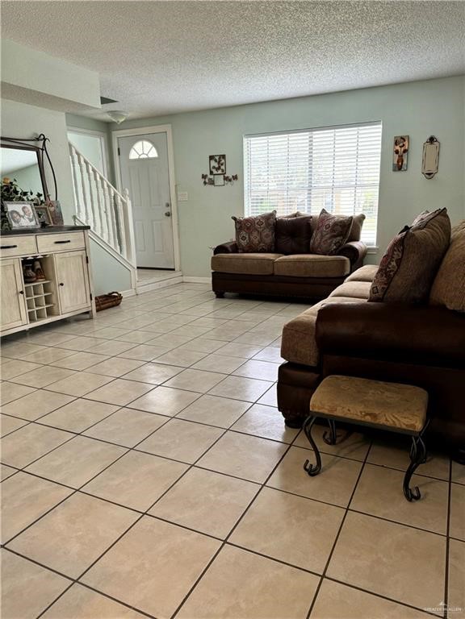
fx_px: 430
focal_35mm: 24
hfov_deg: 56.8
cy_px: 310
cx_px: 232
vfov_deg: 71.6
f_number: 1.78
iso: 125
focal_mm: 6.86
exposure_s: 1/60
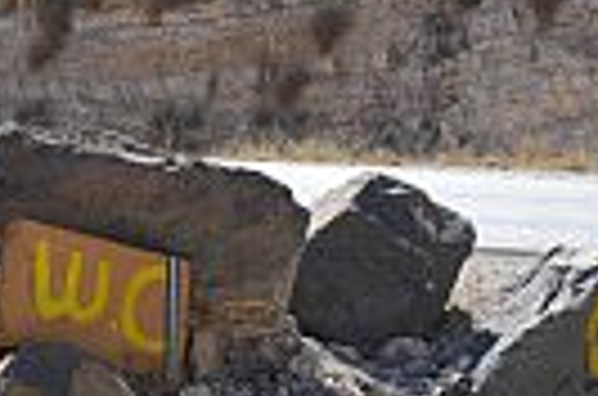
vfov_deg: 6.4
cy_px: -227
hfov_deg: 9.8
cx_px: 306
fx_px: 3480
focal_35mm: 210
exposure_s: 1/320
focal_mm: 31
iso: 200
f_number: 9
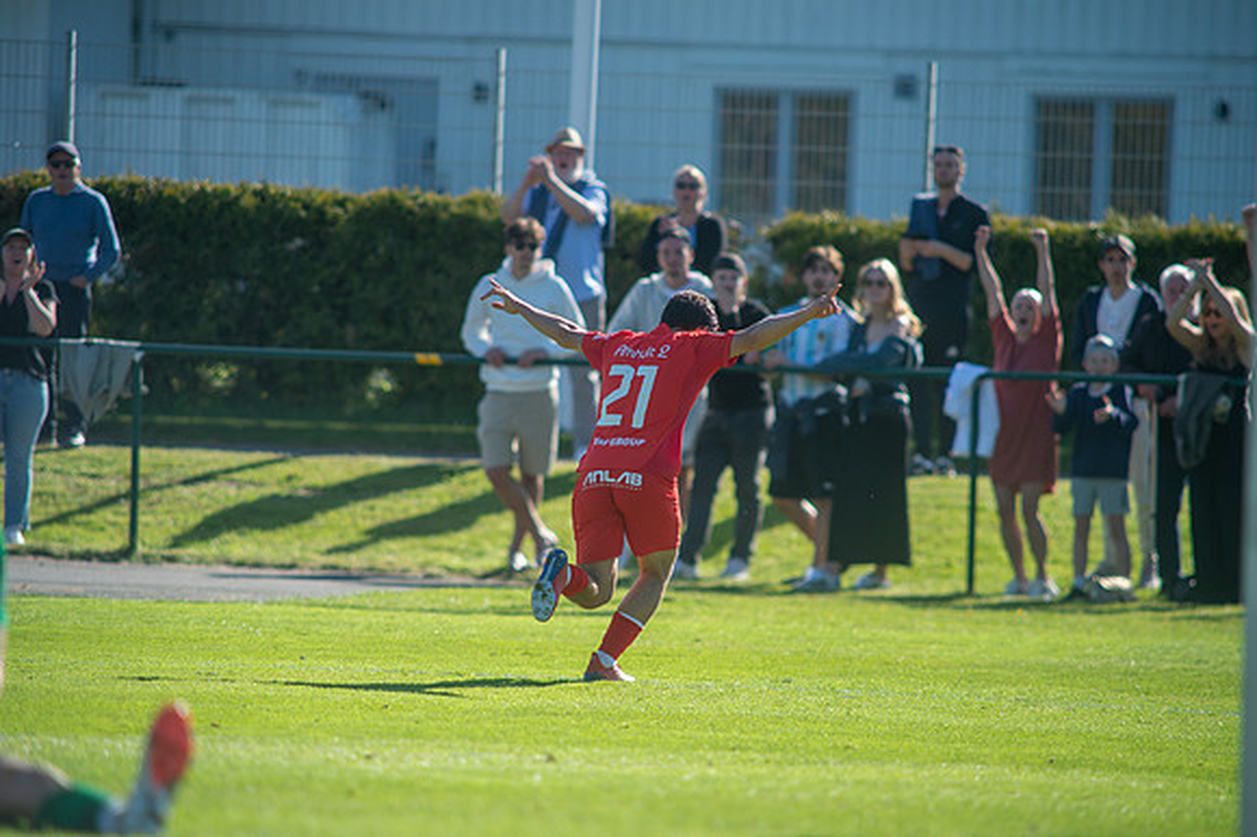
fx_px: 14656
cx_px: 628
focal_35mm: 420
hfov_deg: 4.9
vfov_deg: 3.3
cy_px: 418
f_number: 4
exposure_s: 1/1600
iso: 320
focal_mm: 420
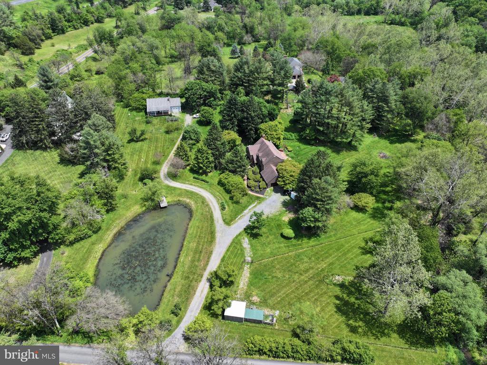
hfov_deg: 71.6
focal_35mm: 24
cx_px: 244
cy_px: 182
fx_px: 337
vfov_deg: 56.8
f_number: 2.8
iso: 100
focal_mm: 12.29
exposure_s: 1/1250
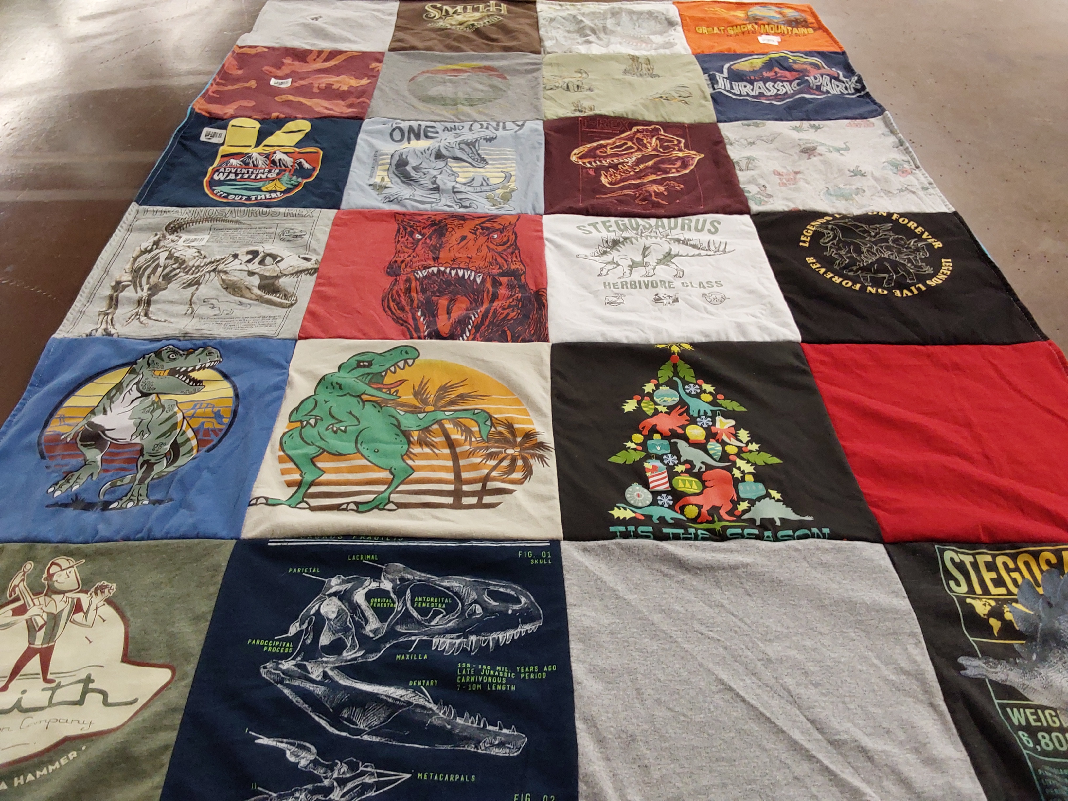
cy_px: 400
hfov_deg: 63.4
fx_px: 864
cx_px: 534
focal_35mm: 28
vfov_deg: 49.7
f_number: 1.9
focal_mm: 2.91
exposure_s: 1/50
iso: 100
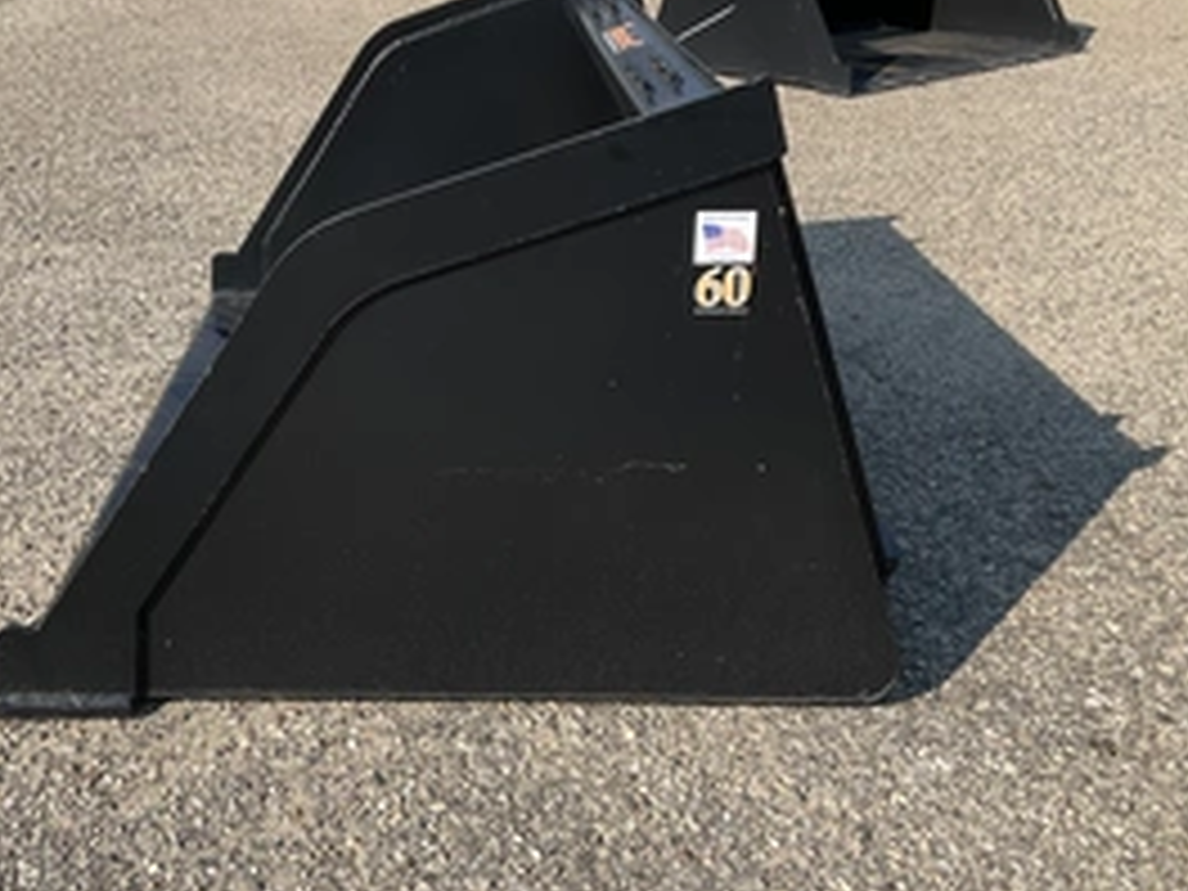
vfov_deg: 32.9
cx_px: 482
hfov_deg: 42.8
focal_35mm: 44
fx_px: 1510
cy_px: 423
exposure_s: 1/1377
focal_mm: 3
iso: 25
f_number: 1.8
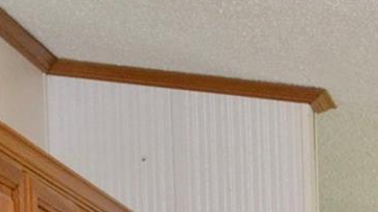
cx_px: 474
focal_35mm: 178
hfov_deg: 11.8
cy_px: 624
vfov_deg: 6.3
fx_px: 1783
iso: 1400
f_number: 3.8
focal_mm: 20
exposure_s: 1/60
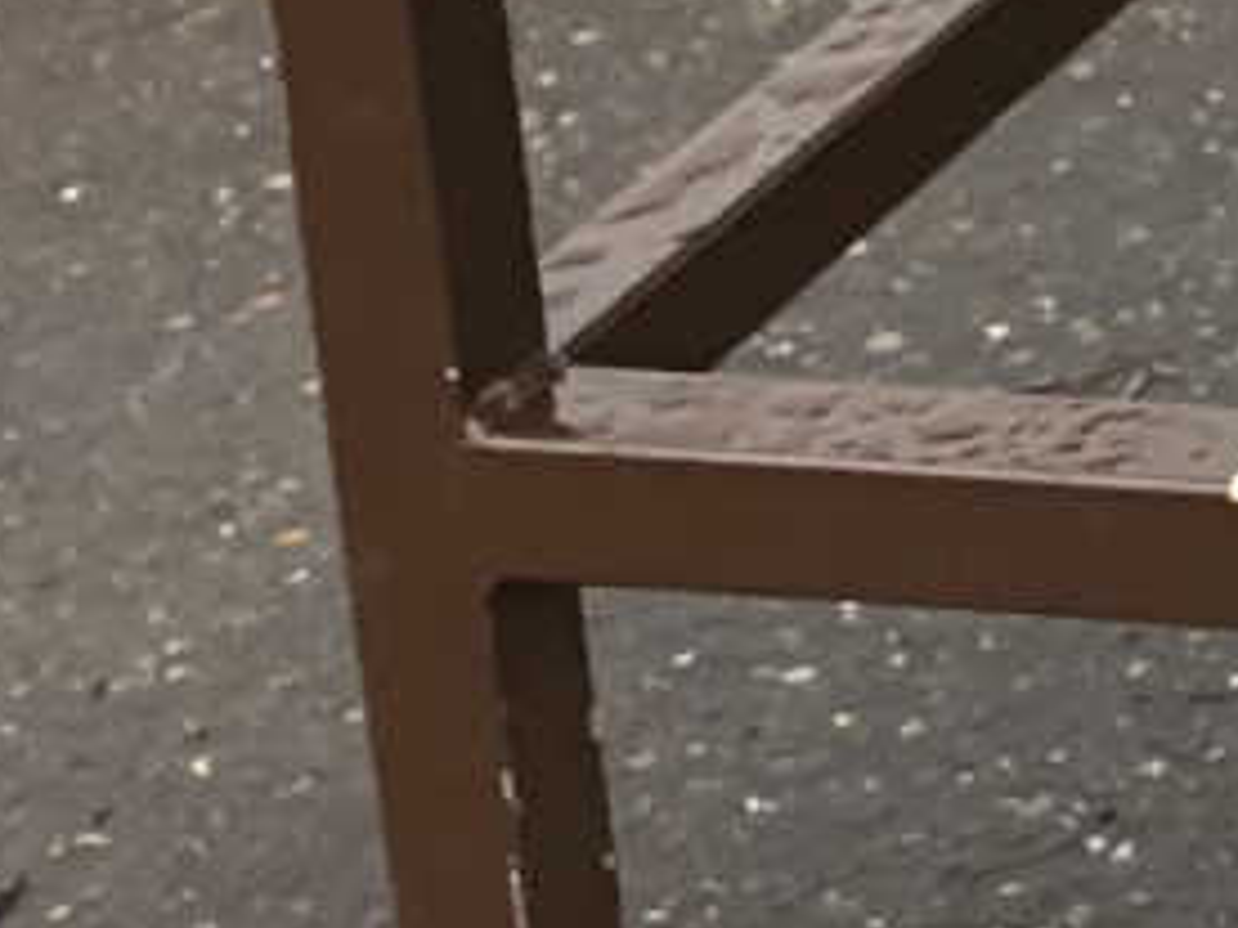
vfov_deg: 9.2
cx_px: 2839
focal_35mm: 146
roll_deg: +3.2
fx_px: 5222
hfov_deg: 11.5
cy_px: -1264
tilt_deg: -10.8
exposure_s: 1/120
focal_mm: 4
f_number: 1.8
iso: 64
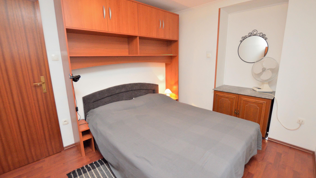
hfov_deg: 99.4
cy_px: 90
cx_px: 160
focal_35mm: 16
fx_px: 134
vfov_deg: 67.1
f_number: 4
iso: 3200
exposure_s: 1/60
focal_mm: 10
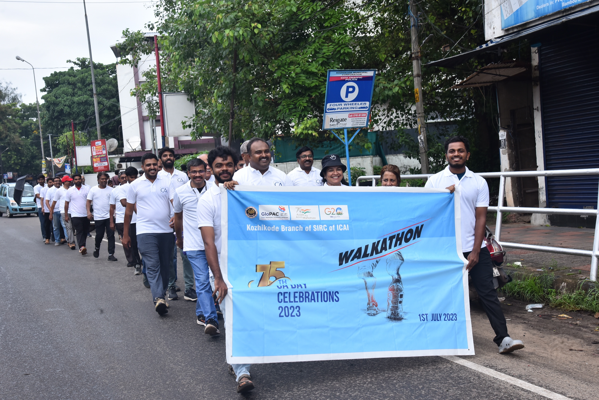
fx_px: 799
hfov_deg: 41.1
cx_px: 300
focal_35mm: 48
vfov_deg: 28.1
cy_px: 200
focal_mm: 48
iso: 640
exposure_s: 1/160
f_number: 11
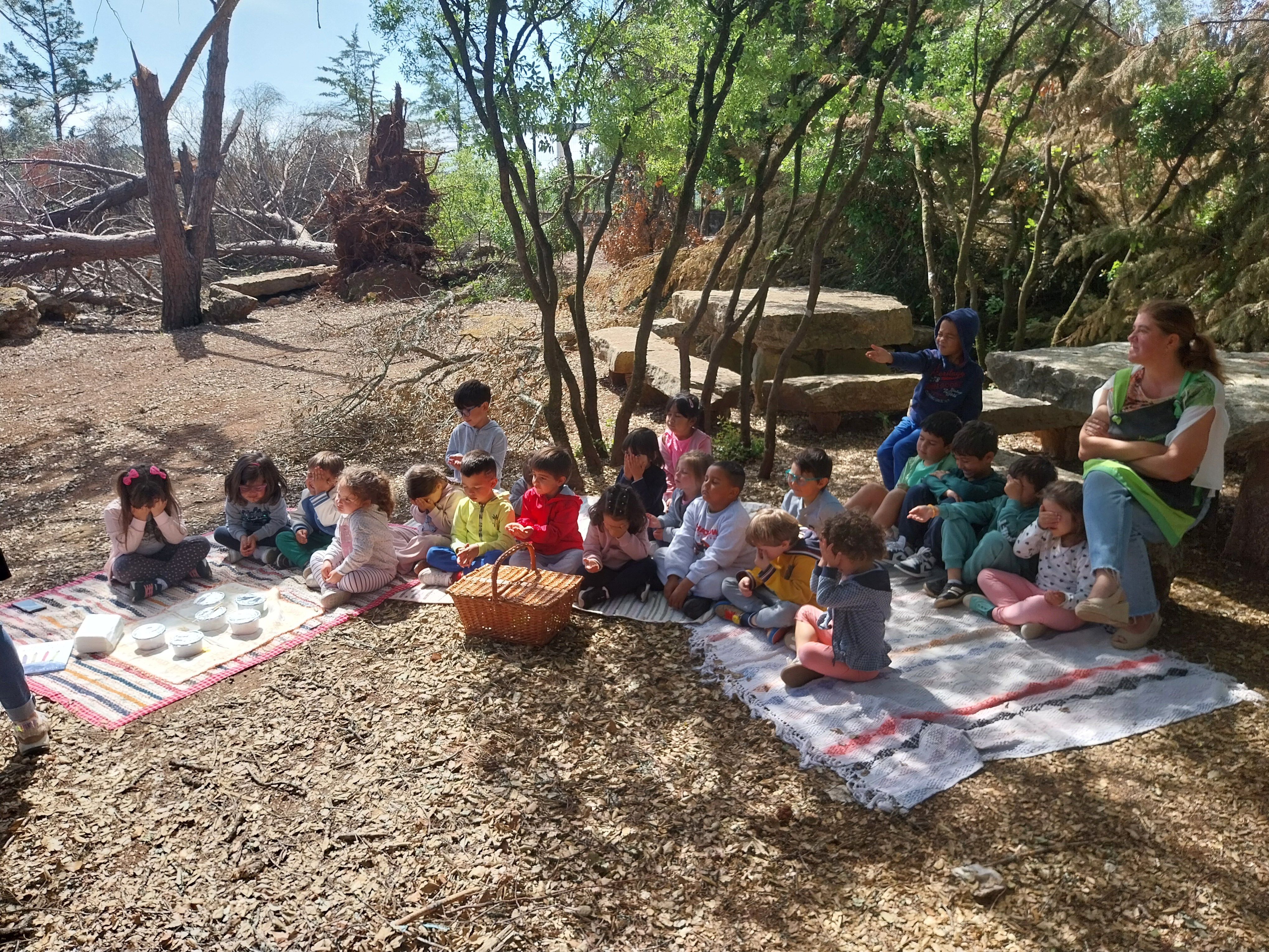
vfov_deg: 53.1
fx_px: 953
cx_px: 634
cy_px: 476
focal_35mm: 26
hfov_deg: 67.3
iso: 25
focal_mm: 4
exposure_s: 1/361
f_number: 1.8
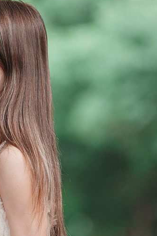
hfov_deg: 2.1
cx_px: 34
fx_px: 4356
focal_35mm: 666
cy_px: 111
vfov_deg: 3.1
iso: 320
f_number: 4.5
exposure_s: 1/320
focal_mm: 285
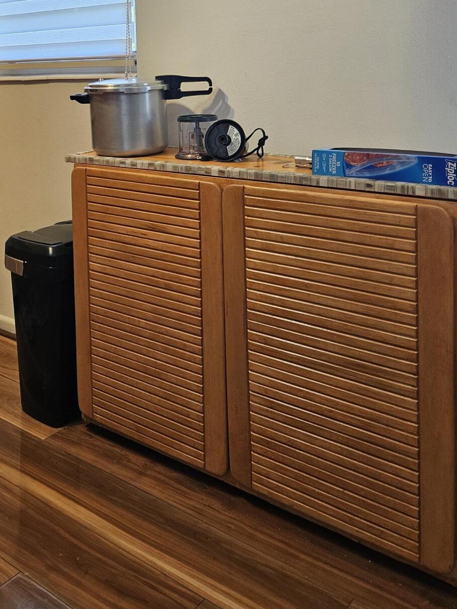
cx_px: 164
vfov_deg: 46.8
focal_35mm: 38
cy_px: 135
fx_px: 669
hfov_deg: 37.4
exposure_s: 1/120
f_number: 1.8
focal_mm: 5.4
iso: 125
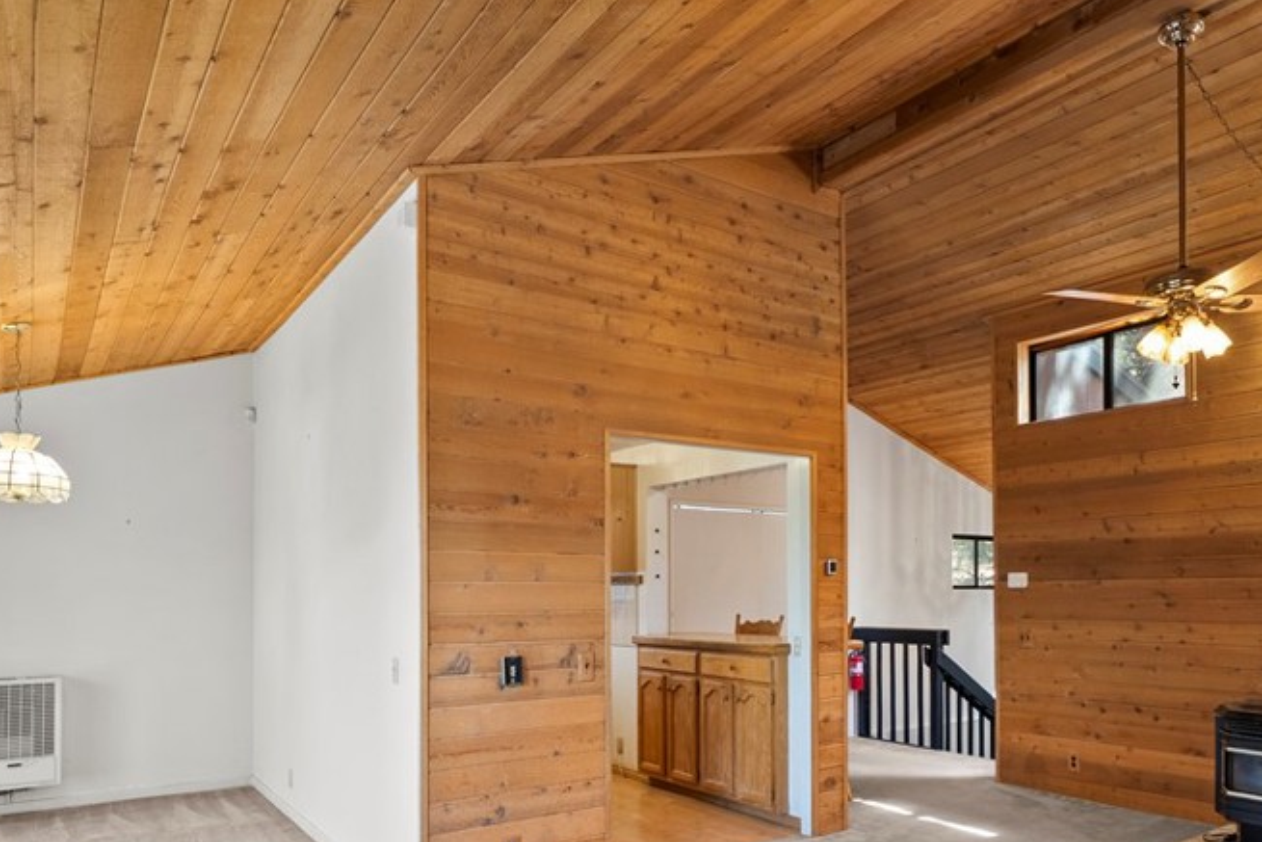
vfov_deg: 49.9
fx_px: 877
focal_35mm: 25
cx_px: 773
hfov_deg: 70.6
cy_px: 594
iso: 250
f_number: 9
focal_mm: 16
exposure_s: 1/1.67
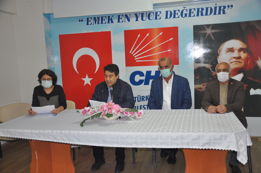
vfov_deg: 36.8
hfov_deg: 53.2
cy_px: 86
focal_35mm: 36
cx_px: 130
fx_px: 261
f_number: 3.8
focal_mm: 24
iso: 500
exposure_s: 1/60
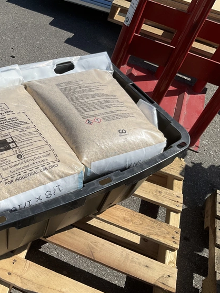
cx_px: 39
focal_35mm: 39
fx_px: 331
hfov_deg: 35.4
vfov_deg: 47.9
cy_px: 147
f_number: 1.8
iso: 25
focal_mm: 3
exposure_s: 1/2667
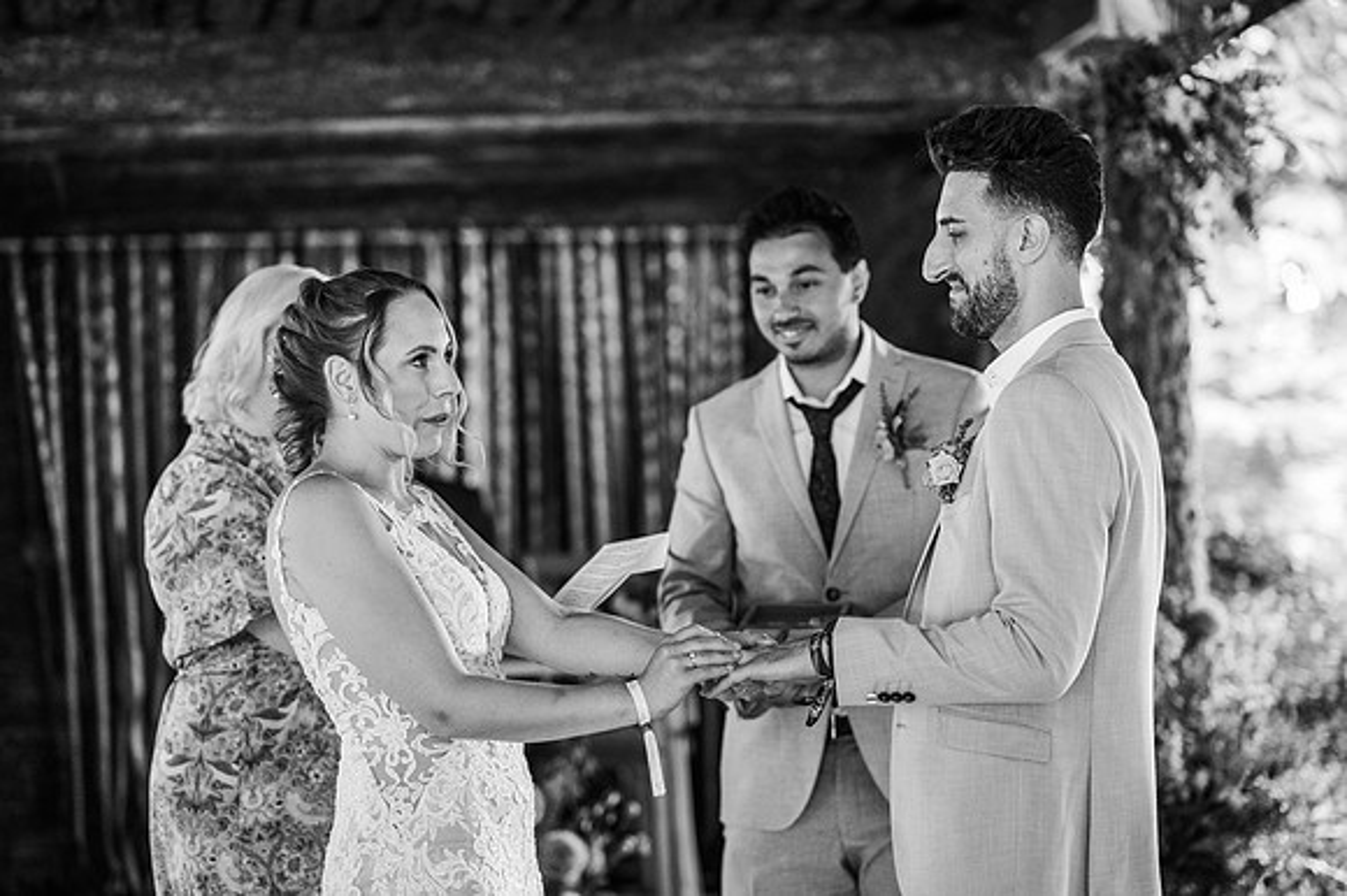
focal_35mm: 85
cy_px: 448
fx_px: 3178
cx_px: 674
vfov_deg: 16.1
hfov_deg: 23.9
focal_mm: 85
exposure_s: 1/200
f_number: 2.2
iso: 1800
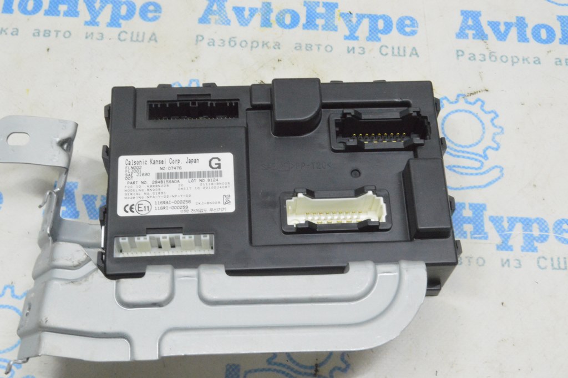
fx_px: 828
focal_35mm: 52
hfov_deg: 37.9
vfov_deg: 25.7
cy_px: 189
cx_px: 284
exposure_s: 1/20
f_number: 20
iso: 6400
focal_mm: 35
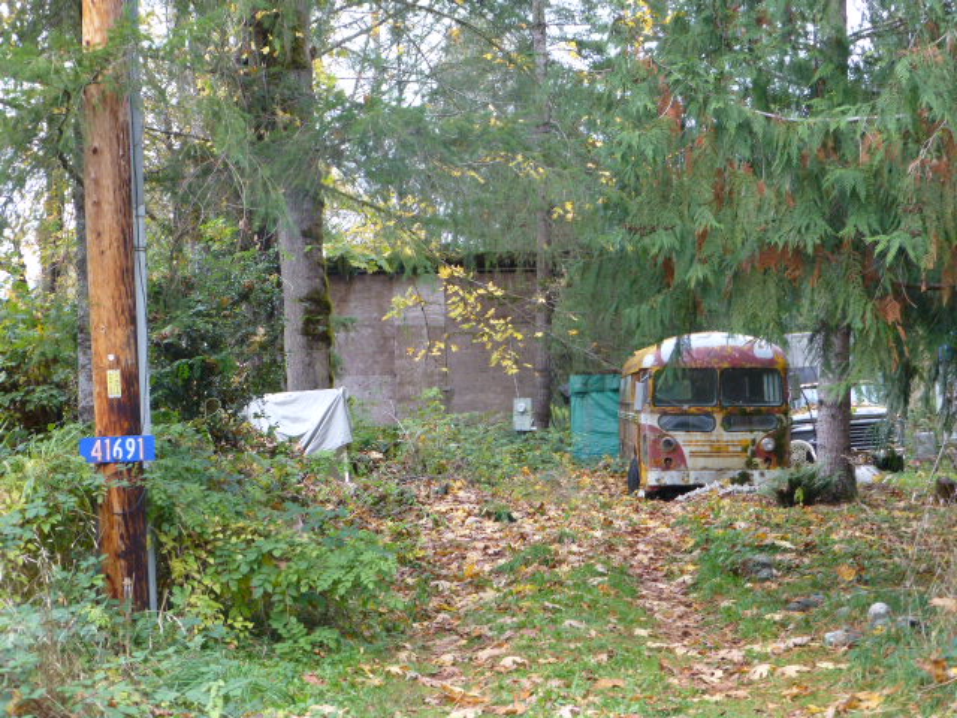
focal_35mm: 62
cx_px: 478
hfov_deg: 31.2
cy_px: 359
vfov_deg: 23.7
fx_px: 1714
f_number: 4.8
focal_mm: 11
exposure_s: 1/60
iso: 250
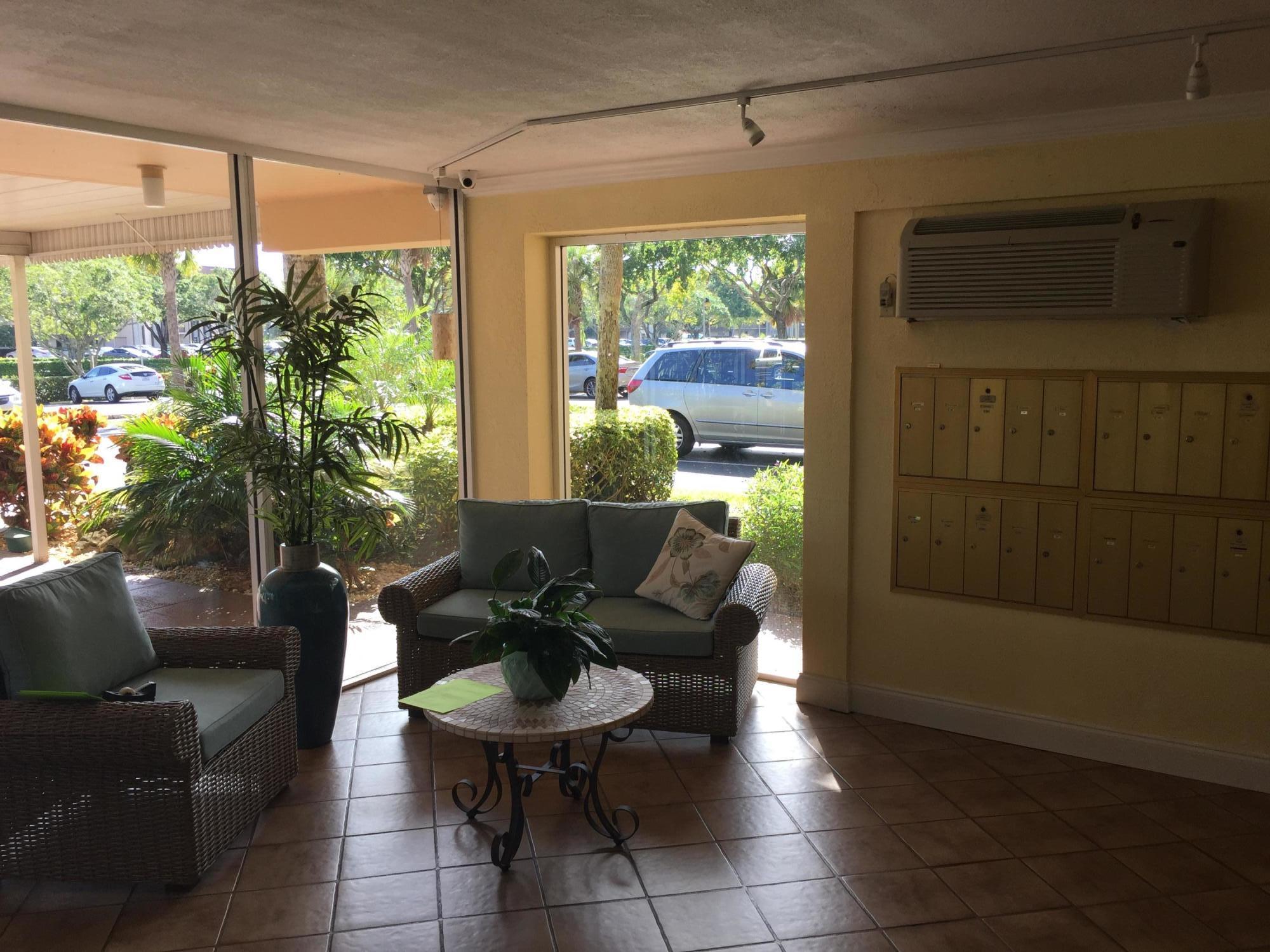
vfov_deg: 48.2
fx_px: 1064
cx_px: 635
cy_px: 476
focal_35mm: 29
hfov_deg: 61.7
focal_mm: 4.15
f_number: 2.2
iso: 32
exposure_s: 1/199
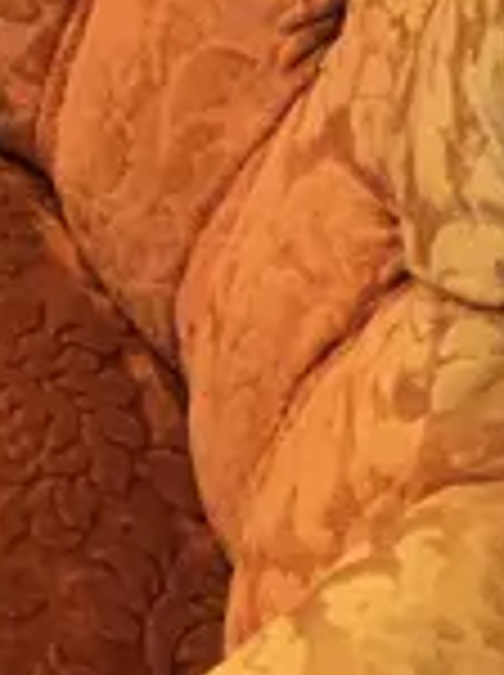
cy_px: -832
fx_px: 3855
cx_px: 135
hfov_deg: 7.5
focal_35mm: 198
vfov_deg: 9.2
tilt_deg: -34.0
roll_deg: -2.1
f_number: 2.2
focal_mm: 4.15
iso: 32
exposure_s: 1/17
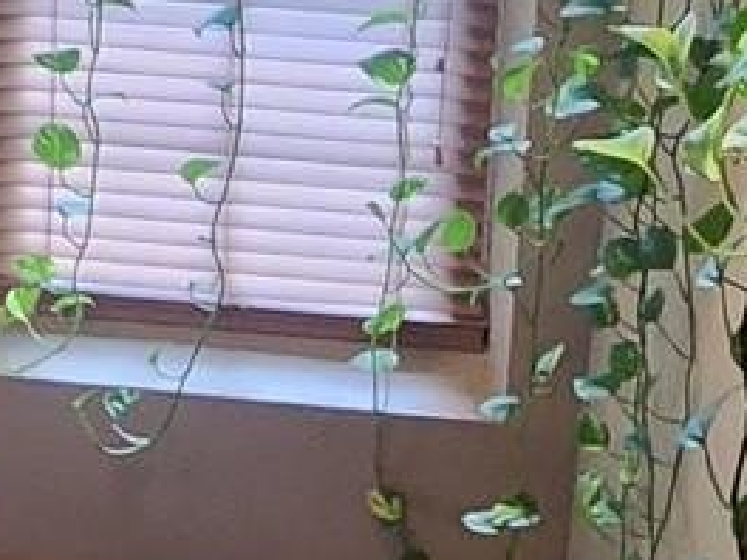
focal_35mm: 101
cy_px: -501
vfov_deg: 13.0
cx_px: -218
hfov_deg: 18.2
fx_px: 2180
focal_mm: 2.2
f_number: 2.2
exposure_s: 1/60
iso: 250
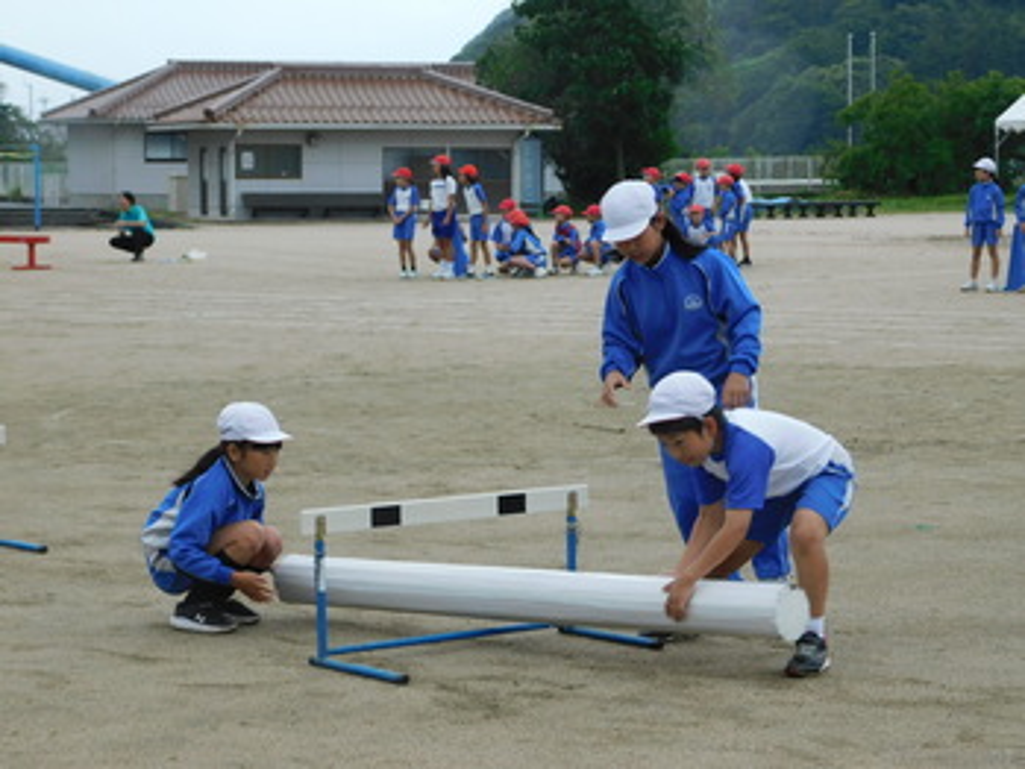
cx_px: 512
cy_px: 384
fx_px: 2932
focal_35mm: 99
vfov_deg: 14.9
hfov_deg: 19.8
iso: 125
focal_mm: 17.6
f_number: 4.6
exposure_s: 1/200
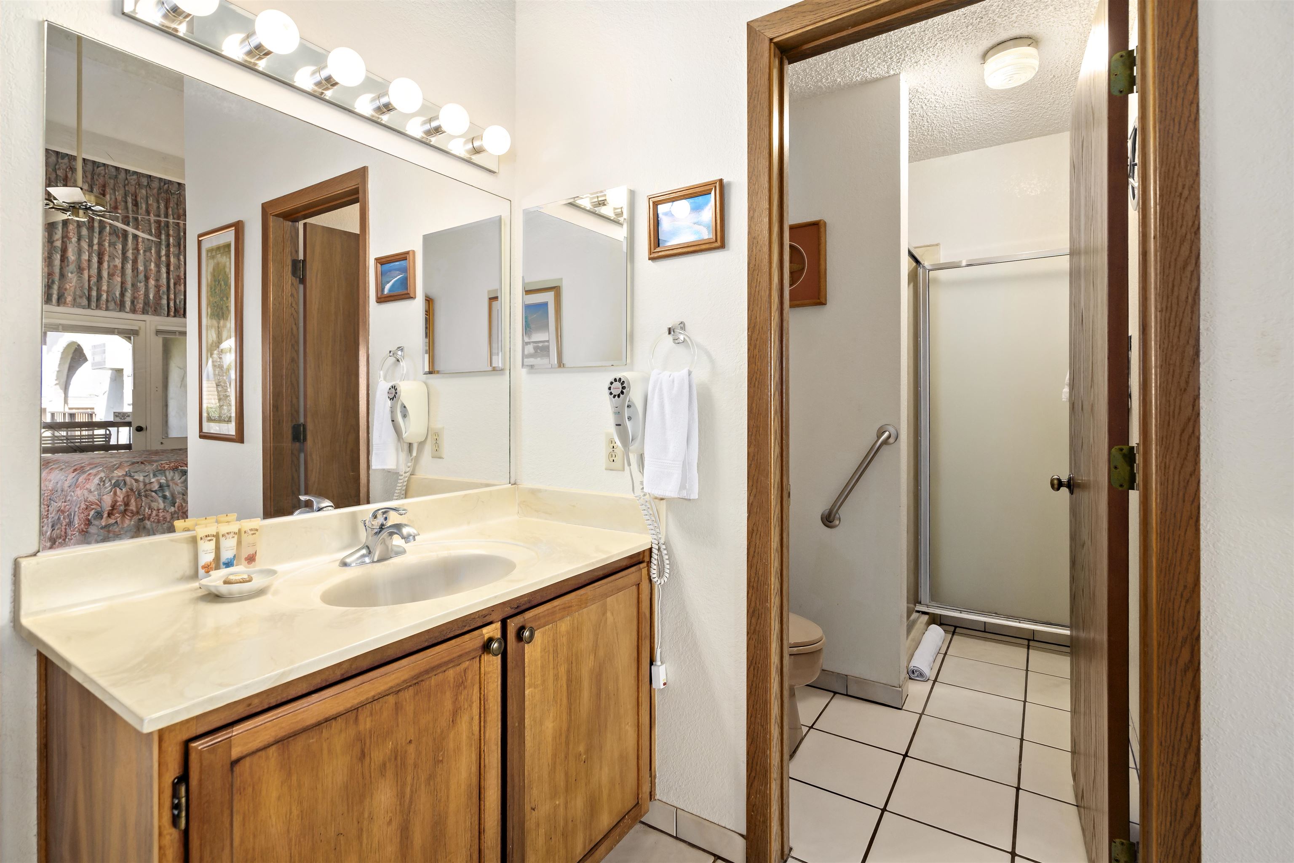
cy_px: 432
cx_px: 647
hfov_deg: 96.7
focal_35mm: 16
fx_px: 575
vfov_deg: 73.7
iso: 320
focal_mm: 16
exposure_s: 1/13
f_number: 5.6
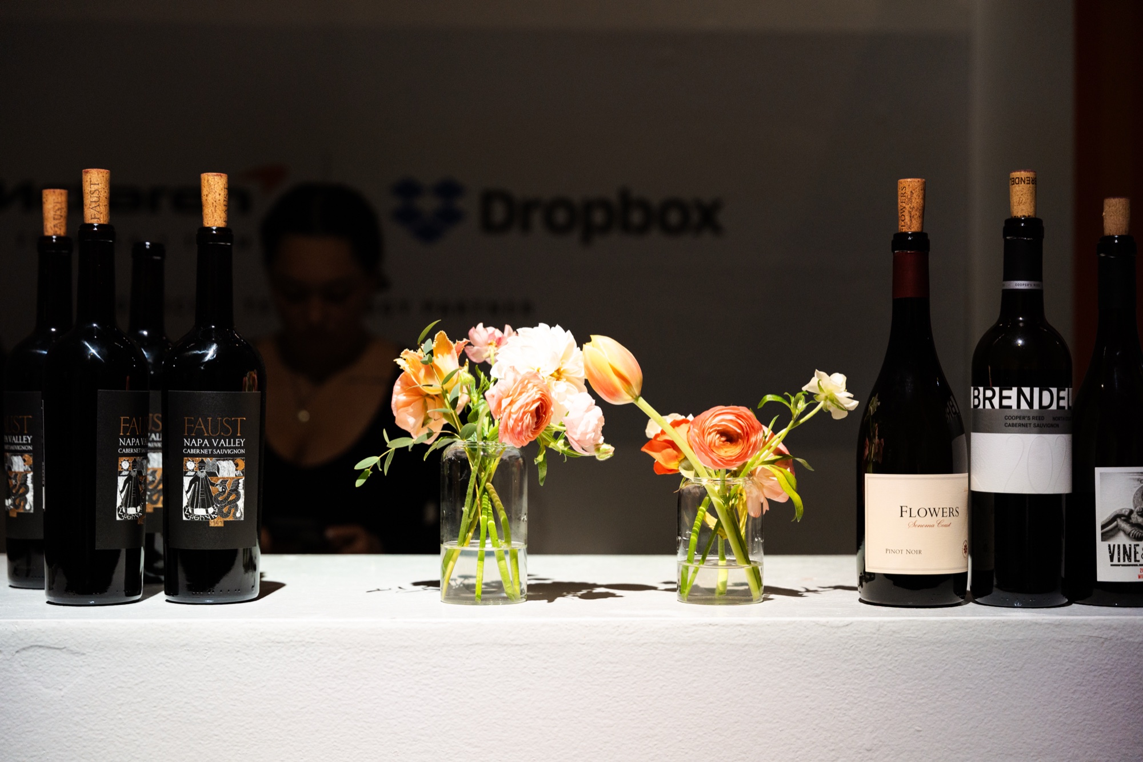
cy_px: 381
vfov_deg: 24.4
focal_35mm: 56
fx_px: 1762
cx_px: 572
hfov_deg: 35.9
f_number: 2.8
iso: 2000
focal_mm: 55.5
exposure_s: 1/160
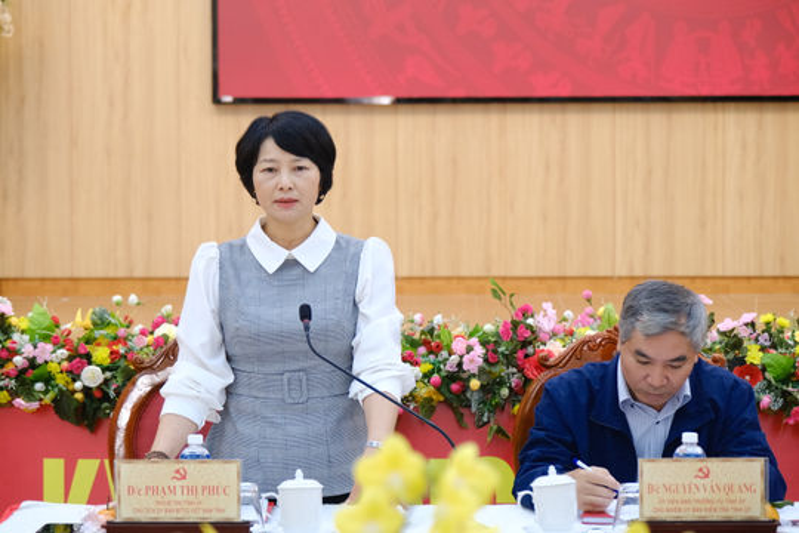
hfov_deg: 17.1
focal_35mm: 120
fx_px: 2663
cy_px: 266
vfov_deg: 11.4
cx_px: 400
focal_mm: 80
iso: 2000
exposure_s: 1/160
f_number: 4
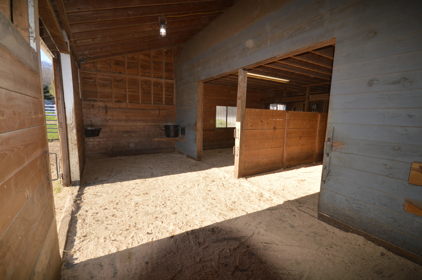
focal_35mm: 15
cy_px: 140
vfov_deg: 77.2
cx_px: 211
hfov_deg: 100.4
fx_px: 176
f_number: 4
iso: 100
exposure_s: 1/160
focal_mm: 10
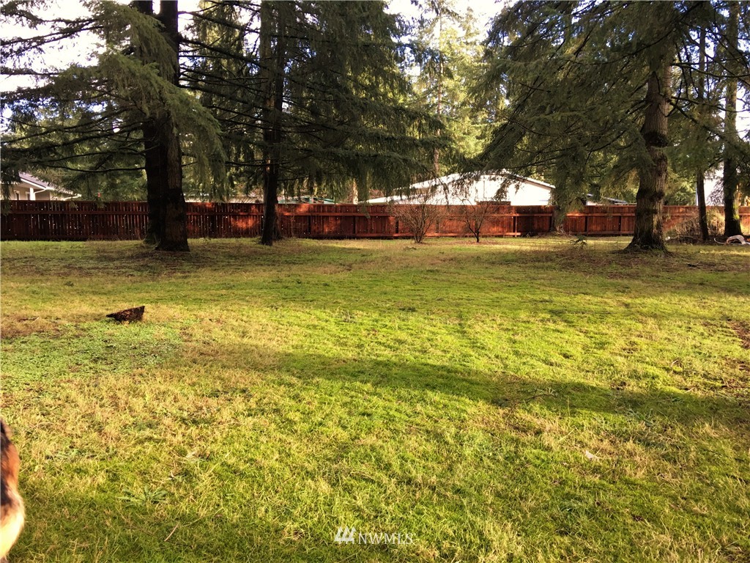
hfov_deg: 61.7
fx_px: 628
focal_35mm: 29
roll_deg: -0.5
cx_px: 375
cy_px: 282
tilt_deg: -5.3
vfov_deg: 48.2
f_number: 2.2
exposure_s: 1/30
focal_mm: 4.15
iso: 25
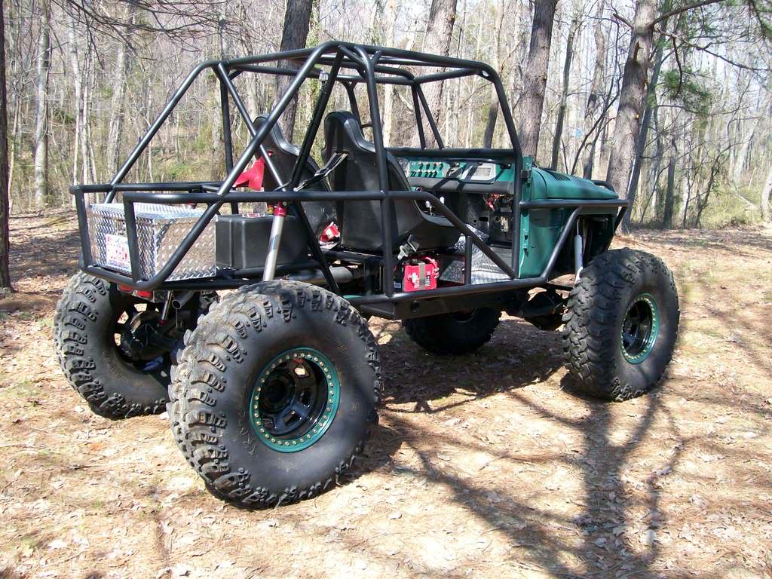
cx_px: 386
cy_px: 290
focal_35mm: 36
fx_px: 803
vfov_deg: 39.7
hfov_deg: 51.4
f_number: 2.7
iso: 80
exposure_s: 1/374
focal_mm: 6
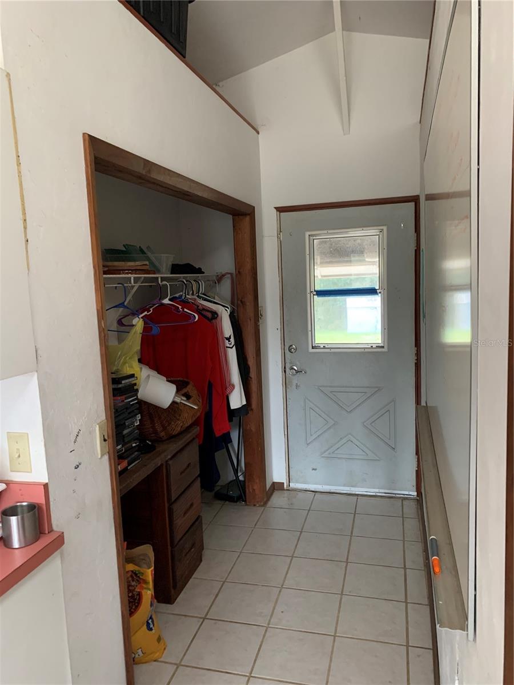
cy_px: 342
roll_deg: +2.6
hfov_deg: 53.1
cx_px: 257
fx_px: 515
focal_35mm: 26
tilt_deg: -4.9
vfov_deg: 67.3
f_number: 1.8
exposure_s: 1/60
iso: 320
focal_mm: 4.25
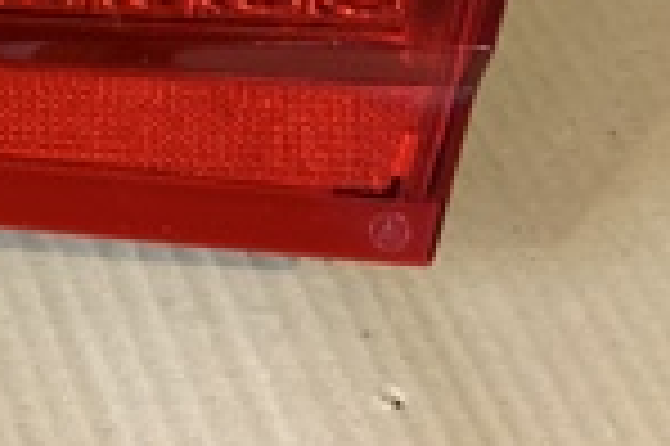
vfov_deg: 11.2
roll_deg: +0.1
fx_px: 2156
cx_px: -715
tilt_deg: -39.5
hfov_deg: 14.4
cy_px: -286
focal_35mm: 116
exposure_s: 1/36
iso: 400
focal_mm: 4.25
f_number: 1.8
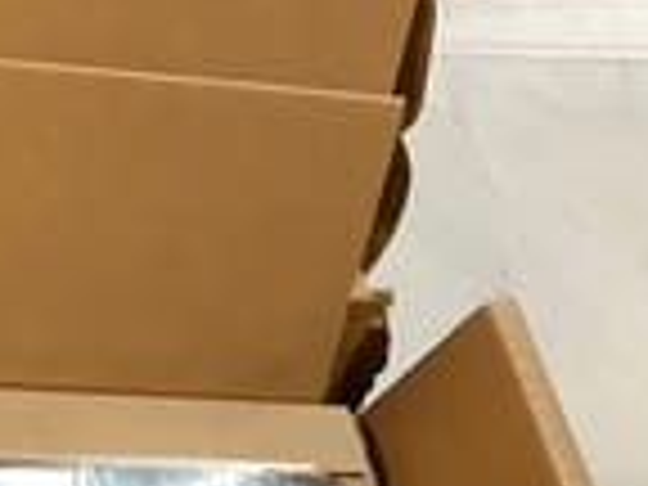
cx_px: -400
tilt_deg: -58.4
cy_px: 826
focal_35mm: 108
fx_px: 2022
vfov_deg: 12.7
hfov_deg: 16.2
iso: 320
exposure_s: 1/50
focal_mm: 3.3
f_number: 2.4
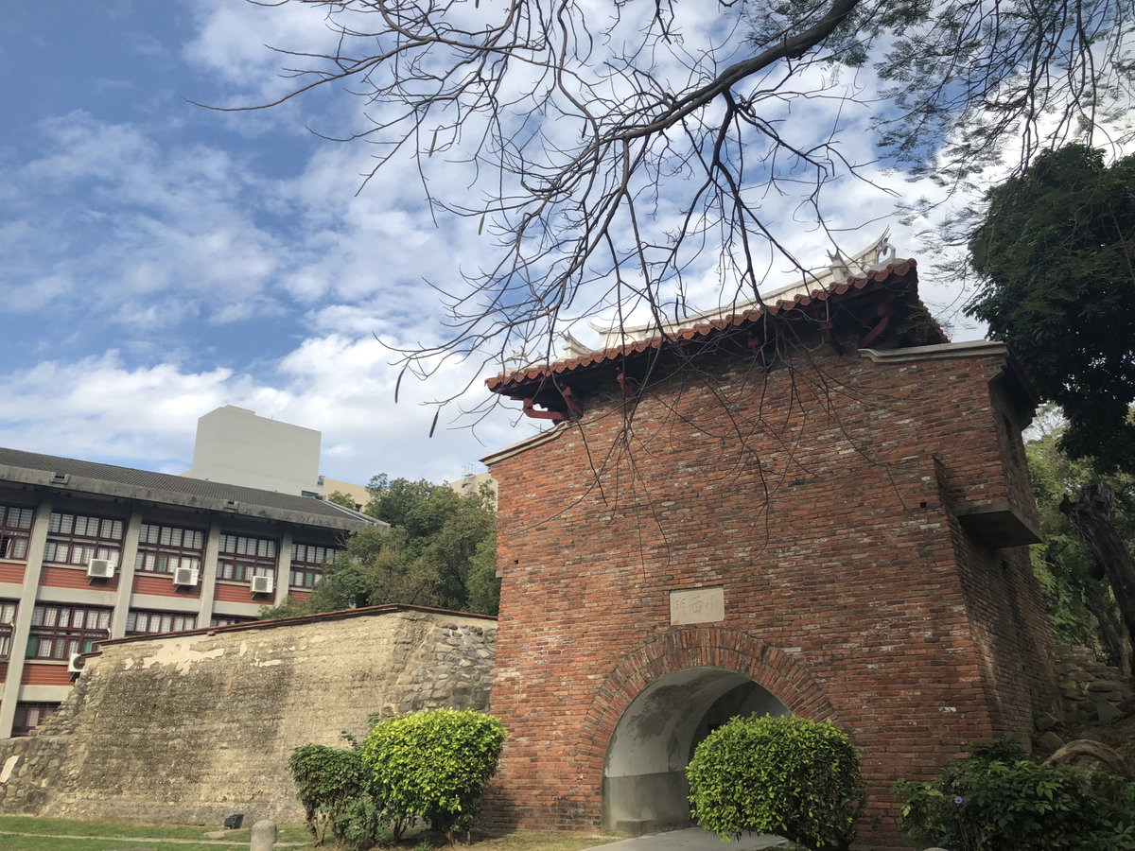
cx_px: 568
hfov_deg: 61.7
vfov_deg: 48.2
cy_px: 426
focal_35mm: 29
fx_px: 951
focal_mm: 3.99
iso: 20
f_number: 1.8
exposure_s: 1/906
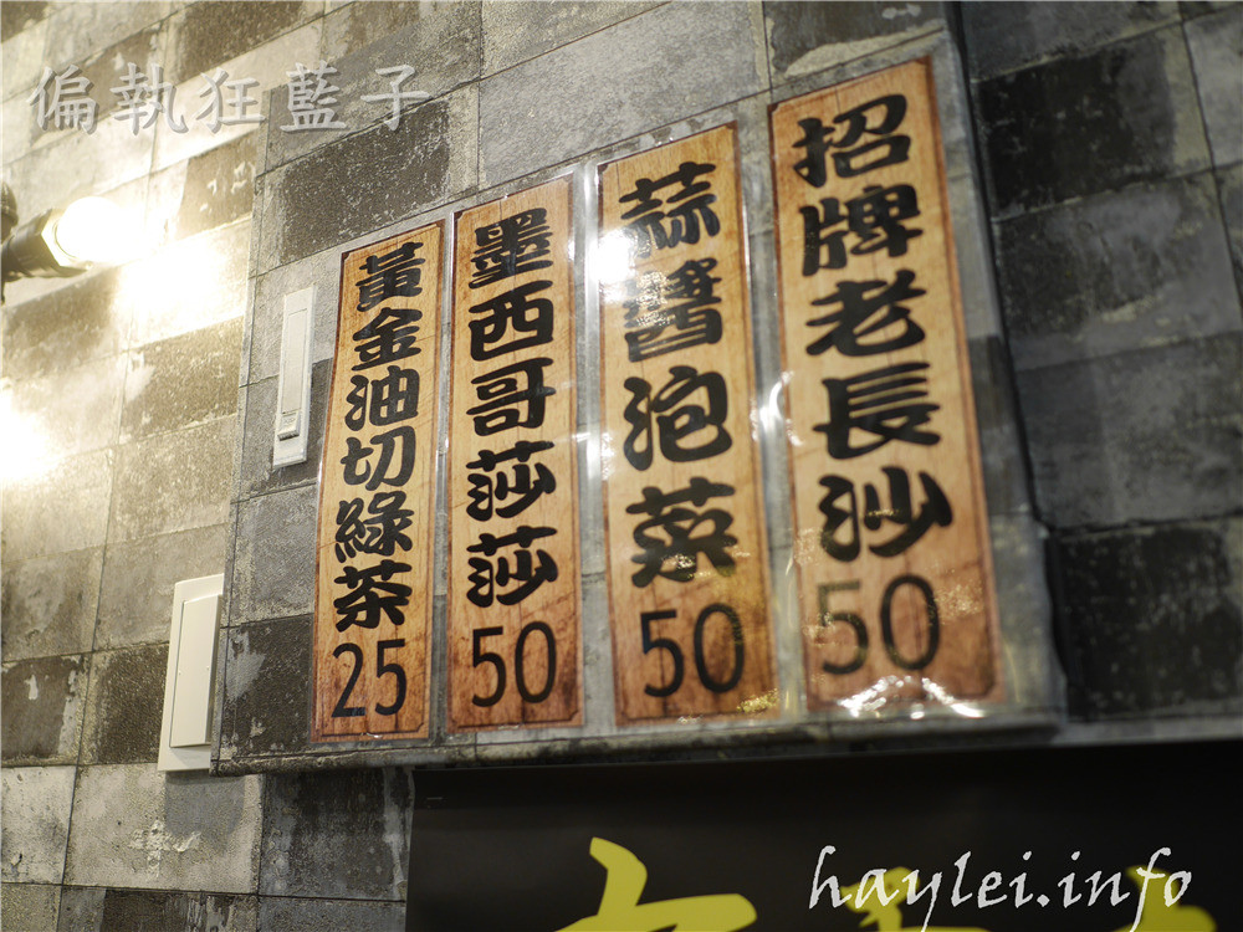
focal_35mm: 30
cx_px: 622
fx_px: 1077
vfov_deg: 46.8
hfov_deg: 60.0
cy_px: 466
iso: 320
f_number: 1.7
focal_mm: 15
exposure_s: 1/60
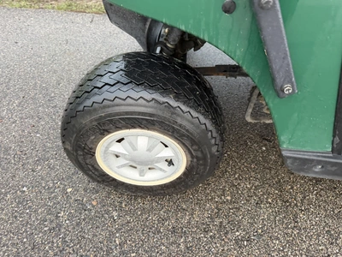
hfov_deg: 71.6
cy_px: 128
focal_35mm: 24
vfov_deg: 56.8
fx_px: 237
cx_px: 171
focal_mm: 6.76
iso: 200
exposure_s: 1/62
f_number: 1.78
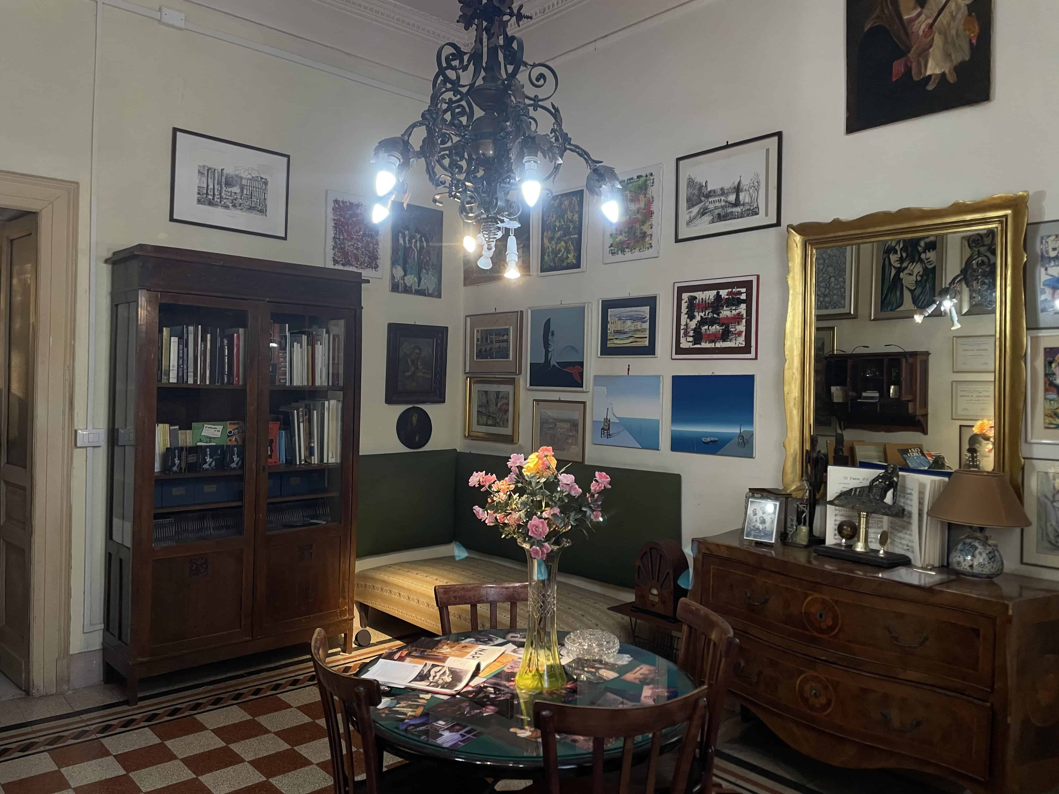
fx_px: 795
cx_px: 530
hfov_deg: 67.3
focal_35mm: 26
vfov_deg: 53.1
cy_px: 397
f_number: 1.6
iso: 125
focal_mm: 4.2
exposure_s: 1/80
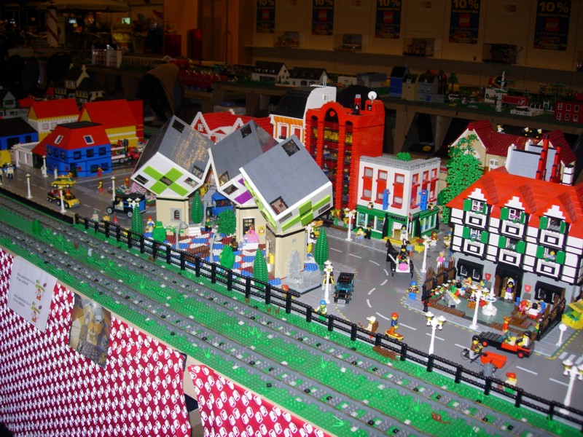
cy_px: 218
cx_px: 292
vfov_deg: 37.7
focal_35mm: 38
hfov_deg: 49.0
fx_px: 640
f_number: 2.8
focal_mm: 7.8
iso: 79
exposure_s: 1/64
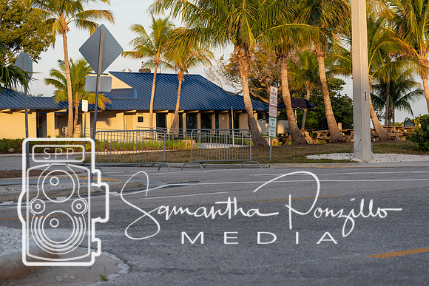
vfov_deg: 11.7
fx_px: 1395
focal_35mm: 117
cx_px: 214
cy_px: 143
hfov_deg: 17.5
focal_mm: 78
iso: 280
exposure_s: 1/500
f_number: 5.6
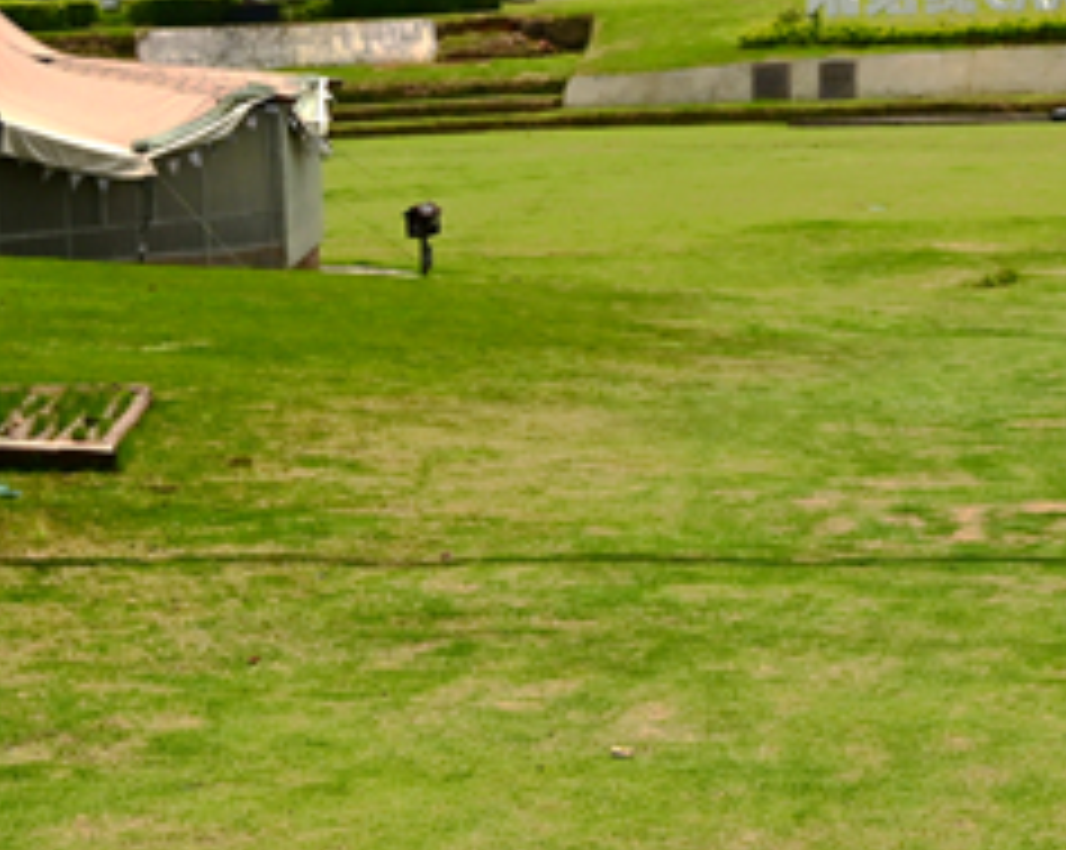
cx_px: 1048
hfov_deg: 13.8
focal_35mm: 138
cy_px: 94
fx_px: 4348
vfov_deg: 11.1
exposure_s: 1/800
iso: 125
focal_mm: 29
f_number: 8
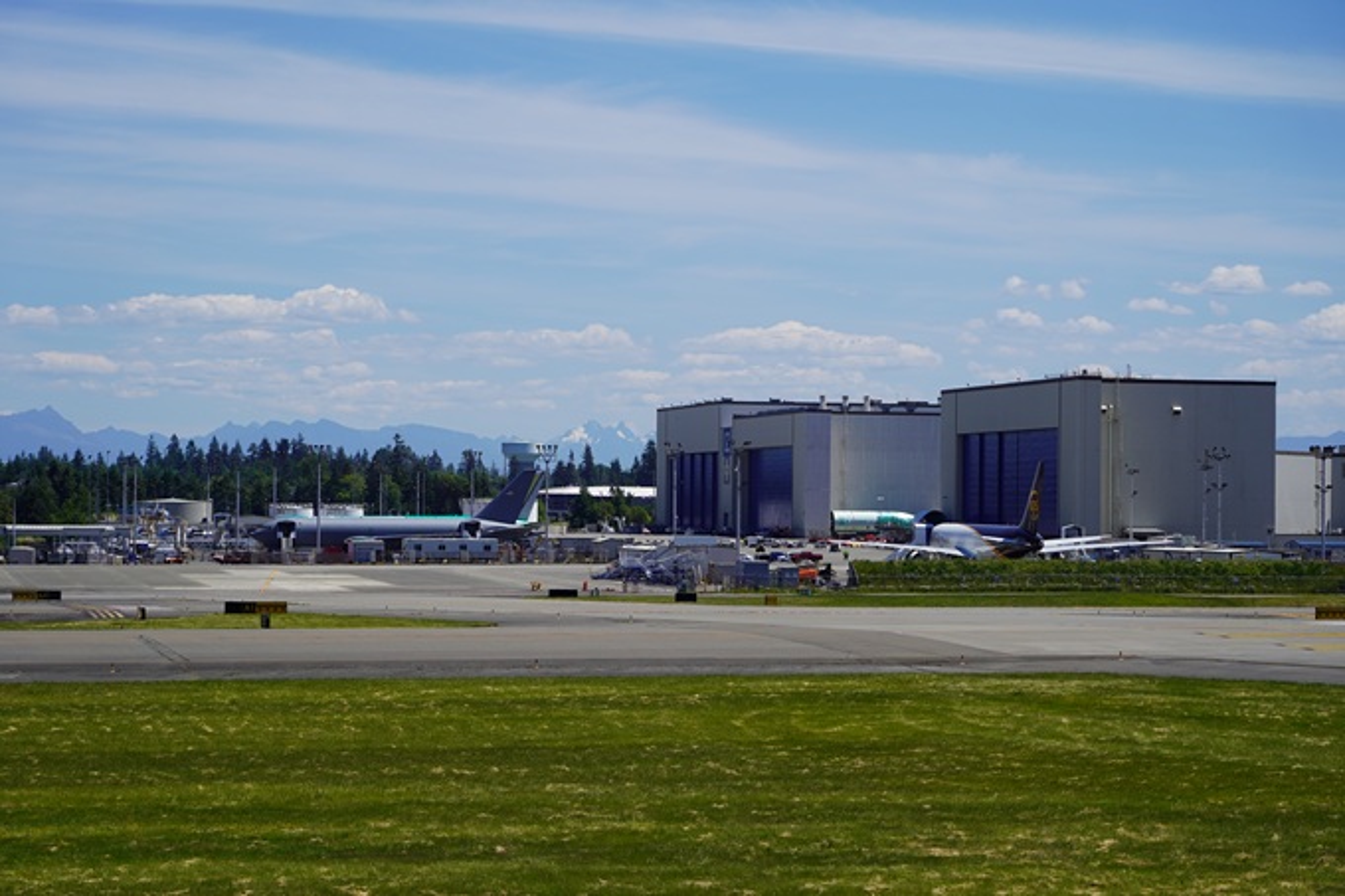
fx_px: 3922
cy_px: 448
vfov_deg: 13.0
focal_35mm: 105
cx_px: 672
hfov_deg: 19.5
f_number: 5
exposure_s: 1/1000
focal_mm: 105
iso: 100
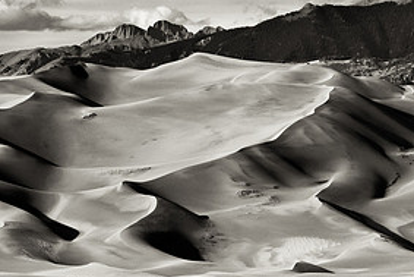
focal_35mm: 292
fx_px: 3360
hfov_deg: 7.0
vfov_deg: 4.7
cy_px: 71
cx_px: 272
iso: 200
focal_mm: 95
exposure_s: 1/30
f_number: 16
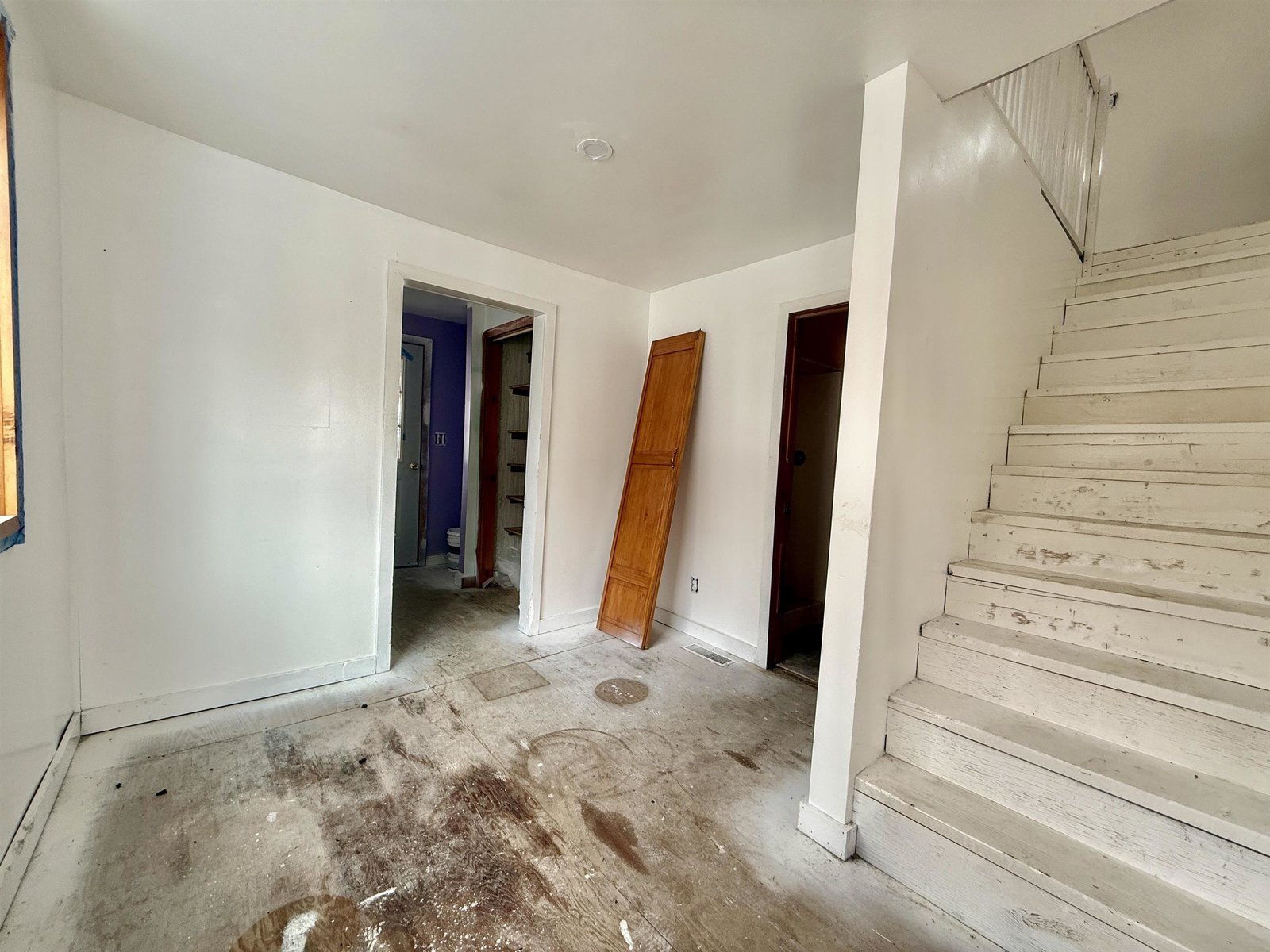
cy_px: 476
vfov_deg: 85.7
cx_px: 635
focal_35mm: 14
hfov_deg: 102.1
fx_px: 514
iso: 100
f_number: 2.2
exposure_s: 1/99
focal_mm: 2.22
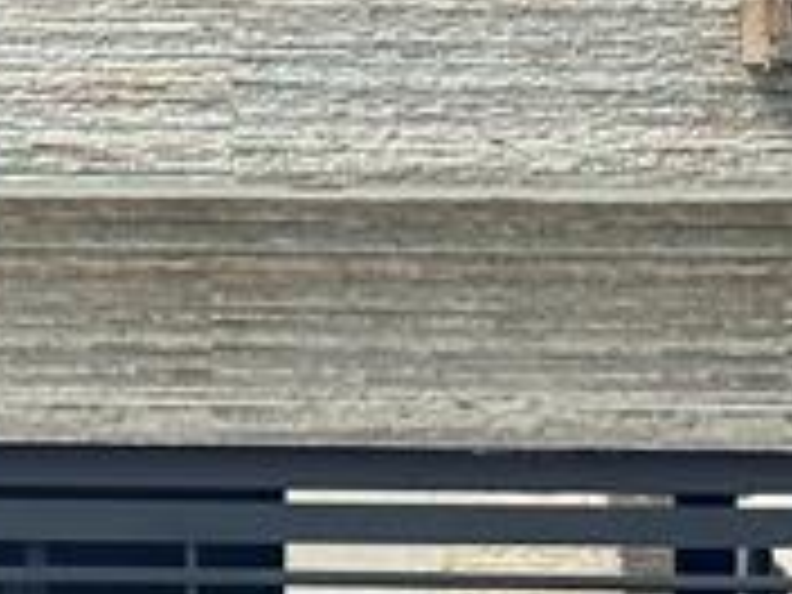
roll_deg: -0.4
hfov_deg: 6.9
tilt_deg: +1.0
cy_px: 423
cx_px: -644
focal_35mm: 280
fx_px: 6406
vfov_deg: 5.3
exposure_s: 1/1212
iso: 64
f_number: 1.78
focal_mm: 6.86
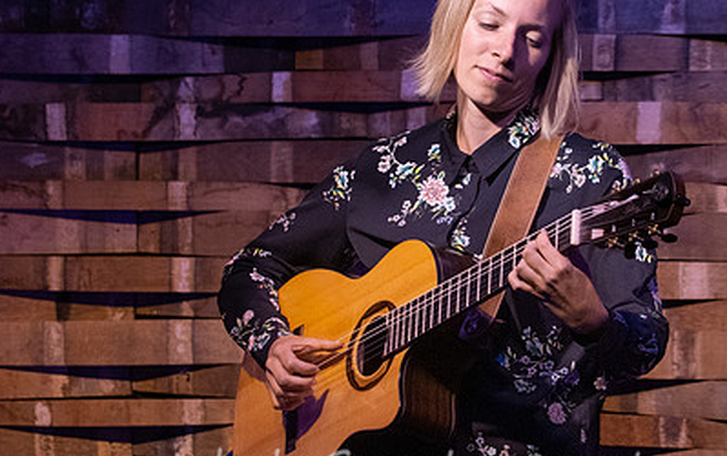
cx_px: 443
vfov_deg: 3.1
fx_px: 8327
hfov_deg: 5.0
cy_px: 208
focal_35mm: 420
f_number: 6.3
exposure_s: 1/125
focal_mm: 240
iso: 6400
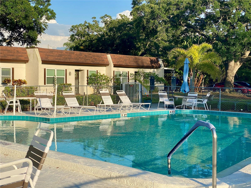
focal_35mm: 52
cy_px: 94
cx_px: 126
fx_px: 377
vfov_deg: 28.0
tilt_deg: -0.9
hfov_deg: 36.8
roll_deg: -0.6
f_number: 2
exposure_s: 1/1370
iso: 20
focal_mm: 6
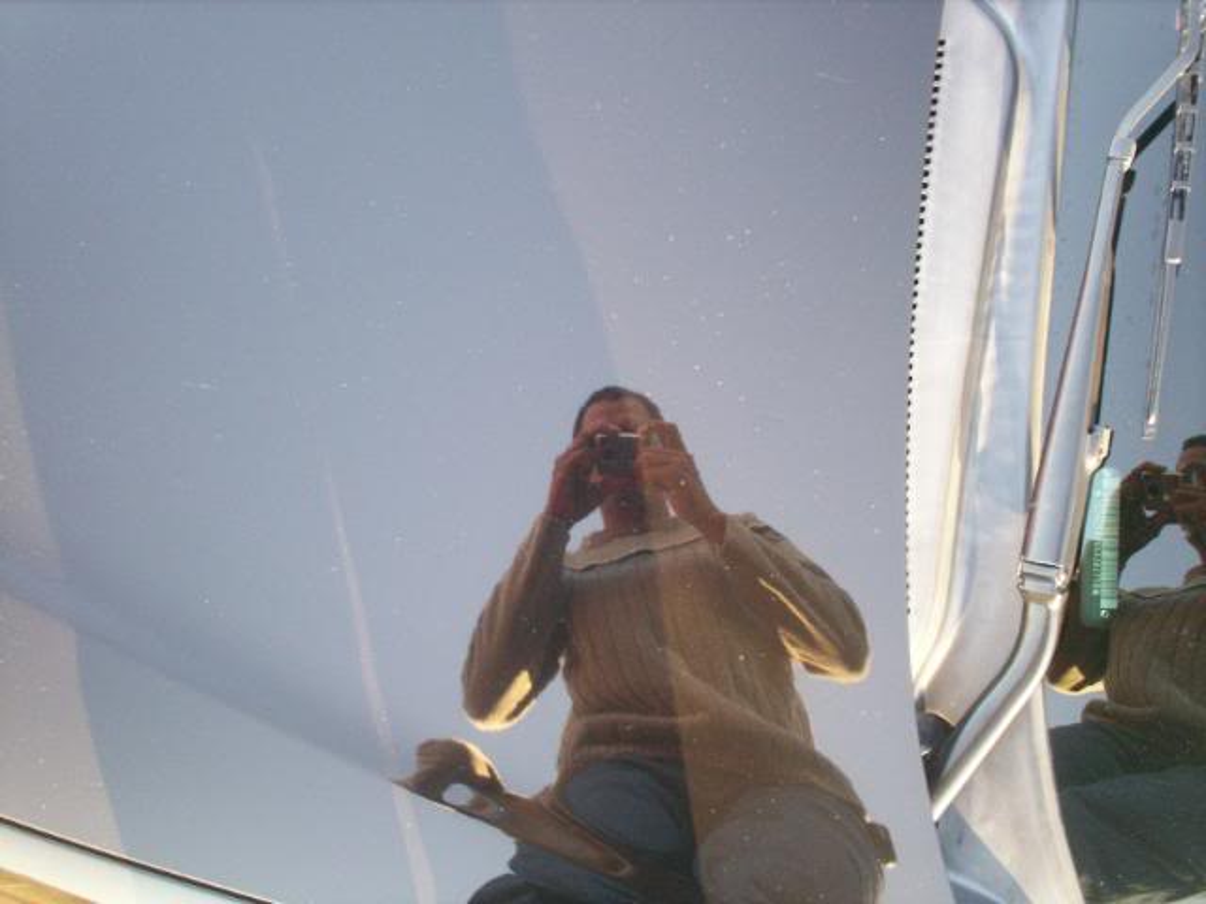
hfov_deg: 51.4
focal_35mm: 36
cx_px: 603
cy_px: 452
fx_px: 1254
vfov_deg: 39.7
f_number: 4.5
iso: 140
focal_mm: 6
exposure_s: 1/12.9
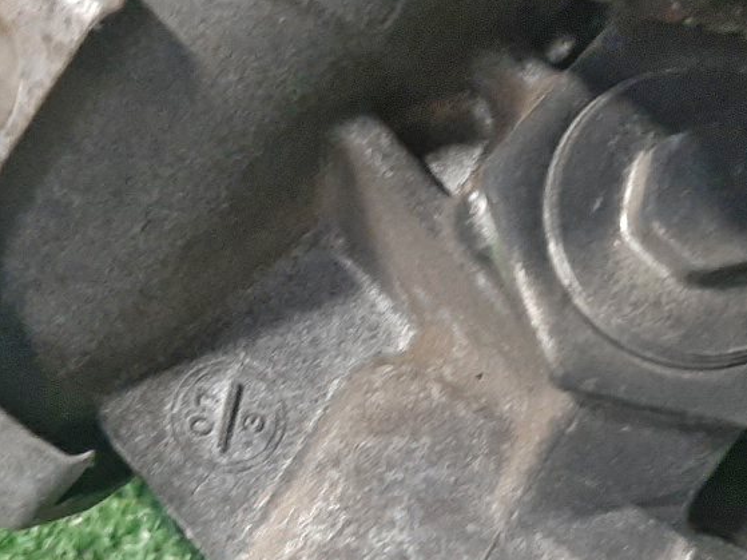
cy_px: 309
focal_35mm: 67
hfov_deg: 28.8
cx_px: 489
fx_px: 1446
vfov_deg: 21.9
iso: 307
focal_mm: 3.93
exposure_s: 1/25
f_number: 1.7
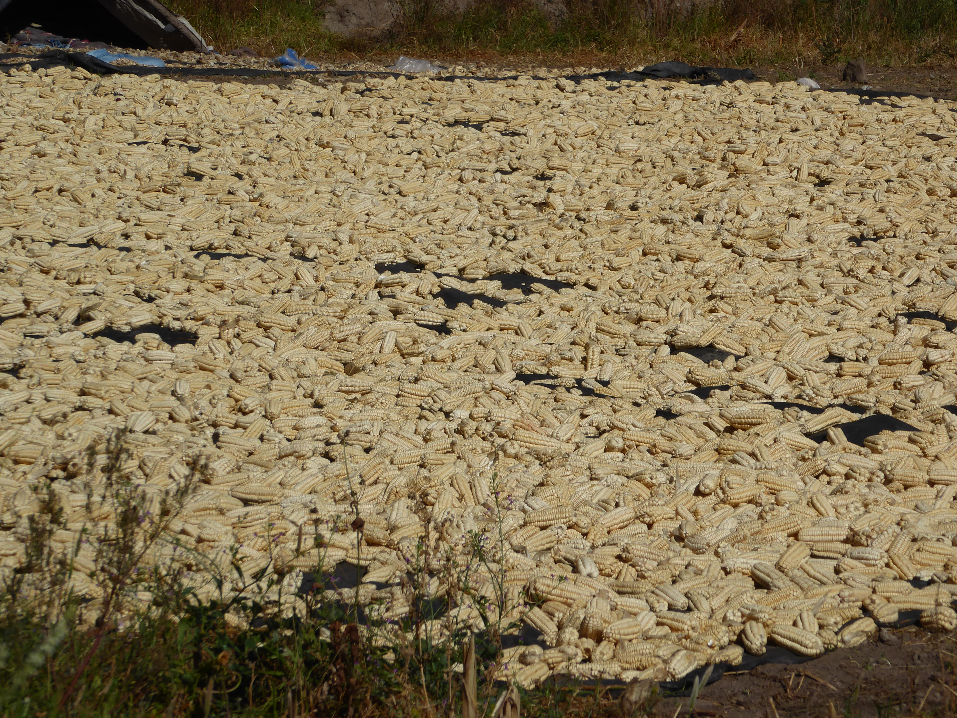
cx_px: 478
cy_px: 359
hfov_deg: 10.4
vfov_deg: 7.8
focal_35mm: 191
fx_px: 5280
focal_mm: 30.9
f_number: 5.6
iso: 80
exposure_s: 1/1300
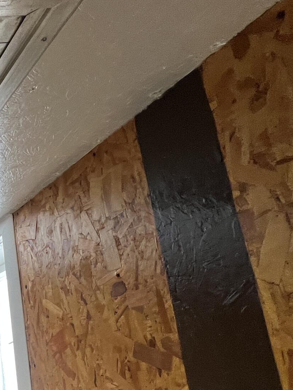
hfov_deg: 22.0
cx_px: -241
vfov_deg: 50.5
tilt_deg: +15.0
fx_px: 406
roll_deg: -3.8
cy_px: 257
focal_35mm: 36
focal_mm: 1.57
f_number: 1.8
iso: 80
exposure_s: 1/120
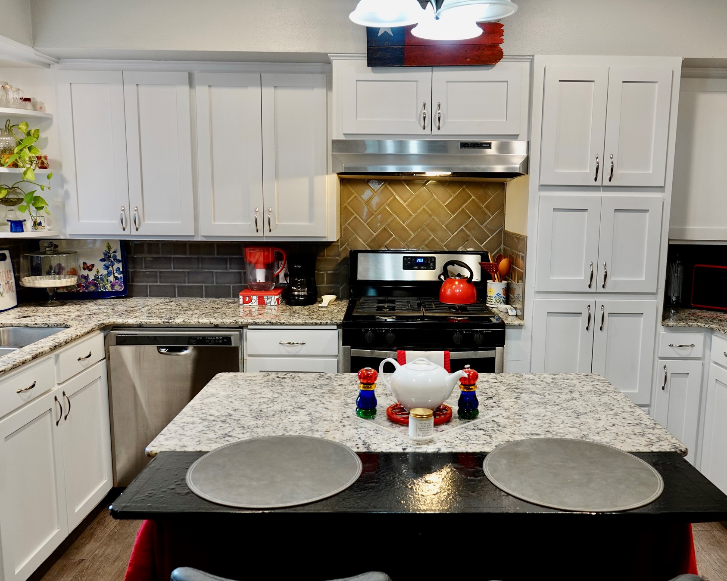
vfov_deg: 50.0
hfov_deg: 60.3
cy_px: 293
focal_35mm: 29
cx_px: 396
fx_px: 624
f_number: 2.4
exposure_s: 1/30
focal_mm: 8.8
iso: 160
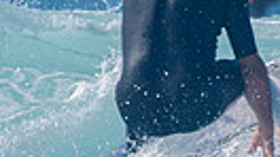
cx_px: 194
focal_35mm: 2823
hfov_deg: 0.8
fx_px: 20942
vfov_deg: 0.4
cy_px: 139
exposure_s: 1/2000
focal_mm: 500
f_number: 5.6
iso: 125
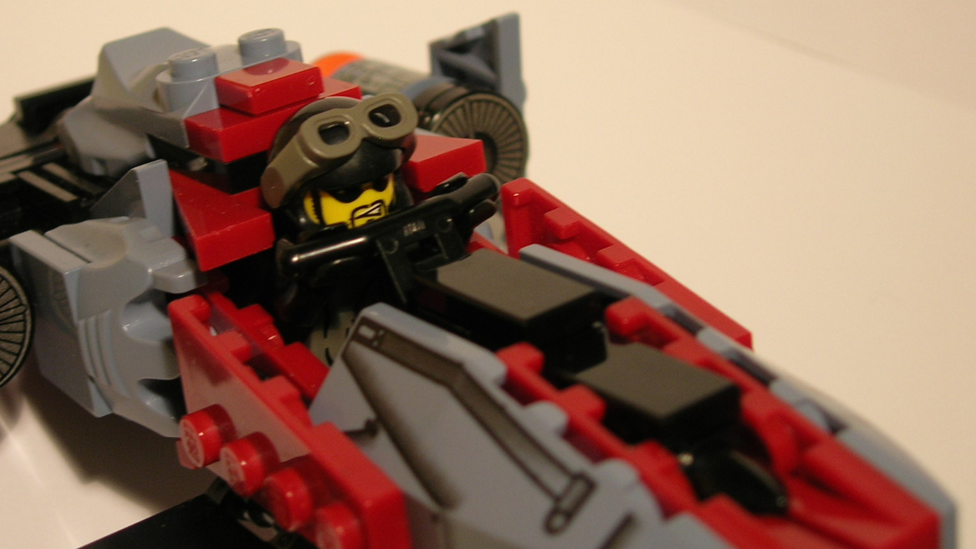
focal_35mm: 60
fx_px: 1553
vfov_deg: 20.0
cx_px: 419
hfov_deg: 34.8
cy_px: 223
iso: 64
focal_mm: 8.5
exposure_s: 1/9.7
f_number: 2.9
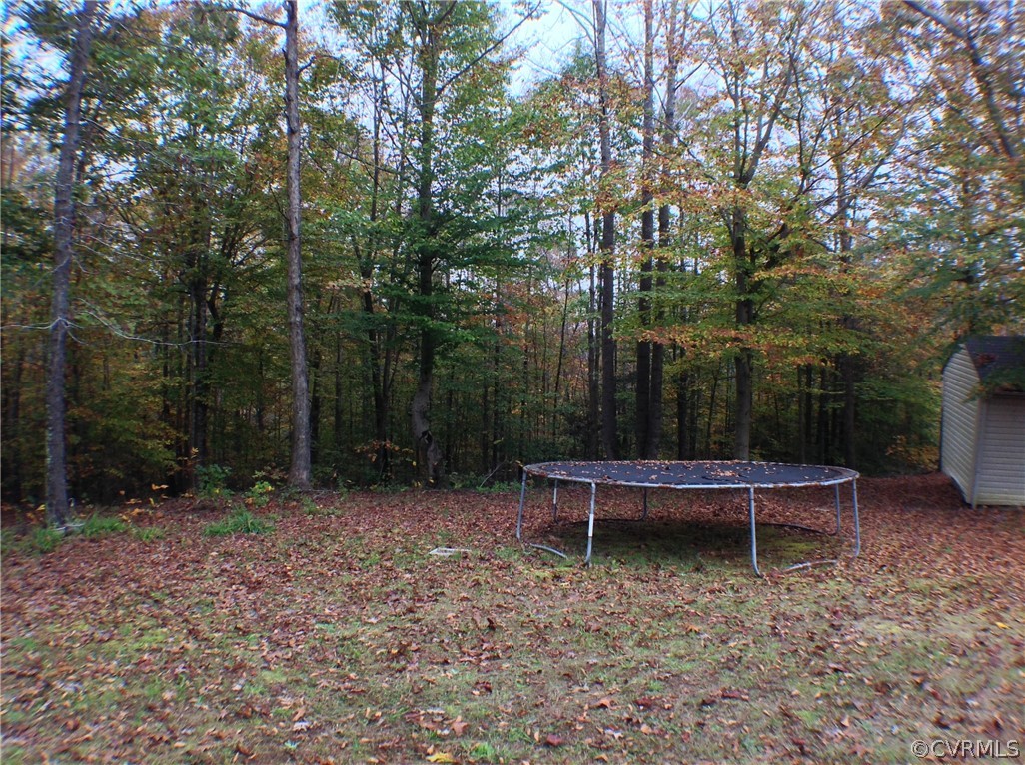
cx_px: 512
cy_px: 382
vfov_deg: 40.6
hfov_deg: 52.7
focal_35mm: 35
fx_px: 1035
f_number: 2.4
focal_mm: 4.28
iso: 64
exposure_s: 1/120
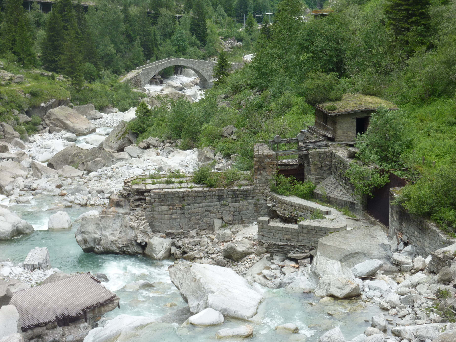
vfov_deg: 17.6
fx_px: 1106
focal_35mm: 84
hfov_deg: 23.3
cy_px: 170
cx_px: 227
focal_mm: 13.7
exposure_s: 1/125
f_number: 4.2
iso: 80
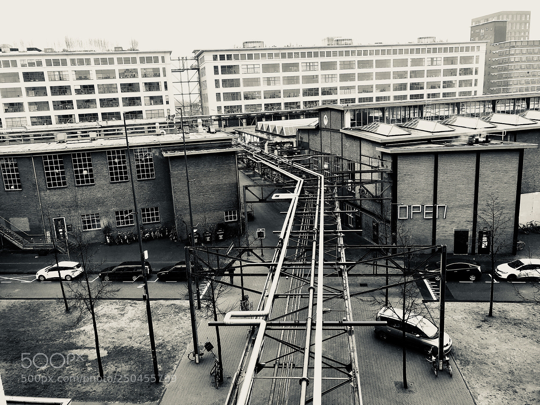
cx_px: 270
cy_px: 202
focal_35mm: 28
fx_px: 437
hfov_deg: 63.4
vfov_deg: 49.7
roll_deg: +3.2
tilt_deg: -13.7
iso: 25
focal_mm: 3.99
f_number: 1.8
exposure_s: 1/100
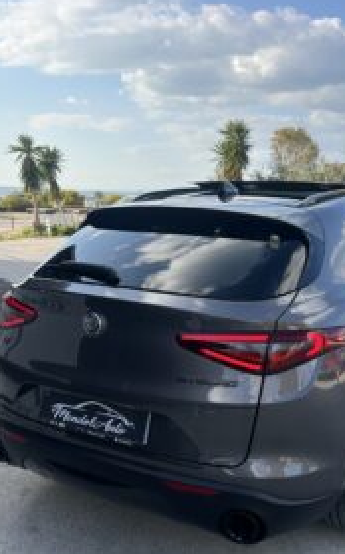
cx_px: 238
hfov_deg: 36.7
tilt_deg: -15.0
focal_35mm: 34
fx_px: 512
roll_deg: -1.5
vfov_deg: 56.1
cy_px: 343
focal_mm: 6.86
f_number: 1.78
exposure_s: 1/2028
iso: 80
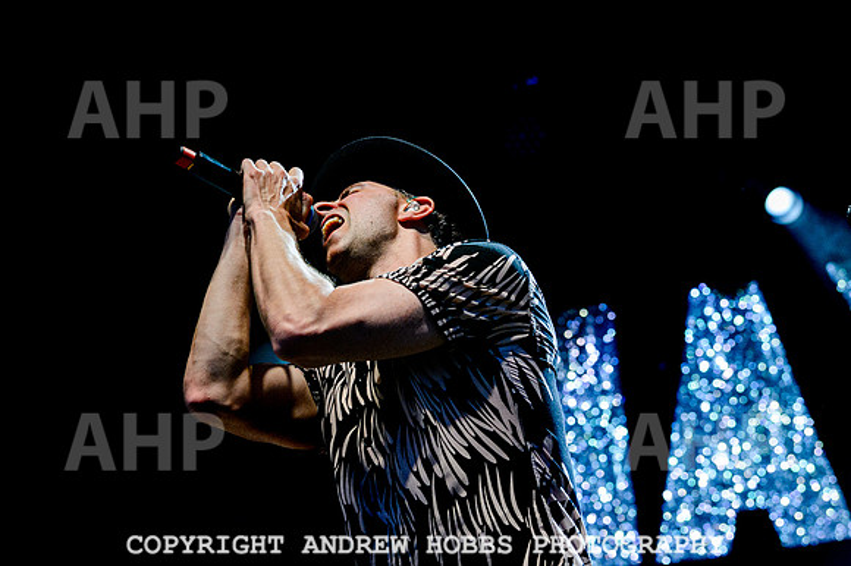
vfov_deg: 14.3
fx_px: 2258
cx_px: 385
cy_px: 256
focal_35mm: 96
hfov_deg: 21.3
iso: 2500
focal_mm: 70
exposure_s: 1/1000
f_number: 4.5
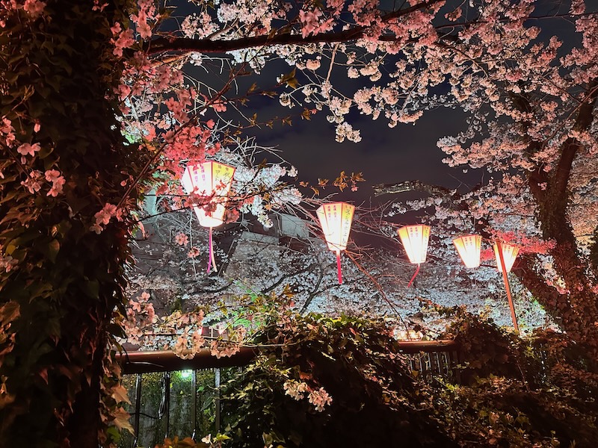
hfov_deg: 71.6
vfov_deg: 56.8
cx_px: 299
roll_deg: +2.9
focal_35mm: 24
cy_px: 224
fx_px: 415
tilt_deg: +15.0
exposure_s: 1/33
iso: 640
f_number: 1.78
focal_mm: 6.86
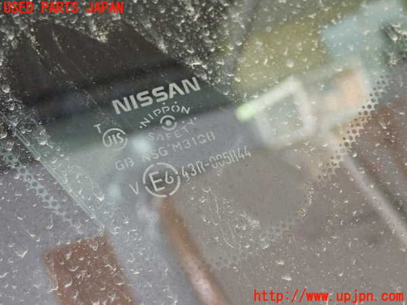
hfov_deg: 29.0
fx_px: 788
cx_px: 204
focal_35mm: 67
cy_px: 152
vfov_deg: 21.9
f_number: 3.8
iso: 800
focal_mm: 11.88
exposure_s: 1/20
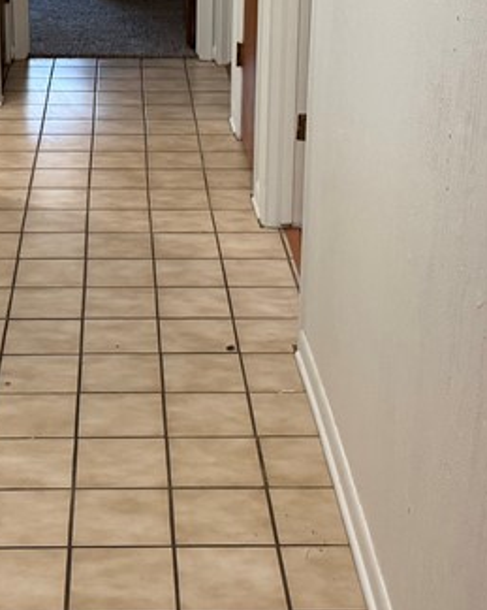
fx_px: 1334
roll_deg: +0.1
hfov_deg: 20.6
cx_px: 137
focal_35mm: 74
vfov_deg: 25.2
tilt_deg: -16.2
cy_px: 113
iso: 400
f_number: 1.78
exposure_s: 1/60
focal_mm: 6.76
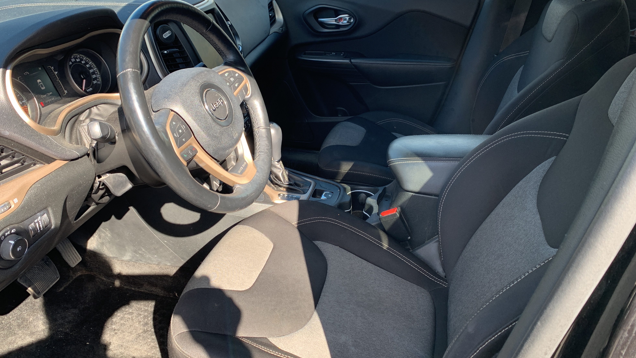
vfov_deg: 40.1
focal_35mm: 29
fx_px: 489
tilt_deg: -26.7
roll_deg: +0.3
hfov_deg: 66.1
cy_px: 156
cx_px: 321
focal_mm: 4.25
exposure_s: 1/122
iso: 25
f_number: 1.8
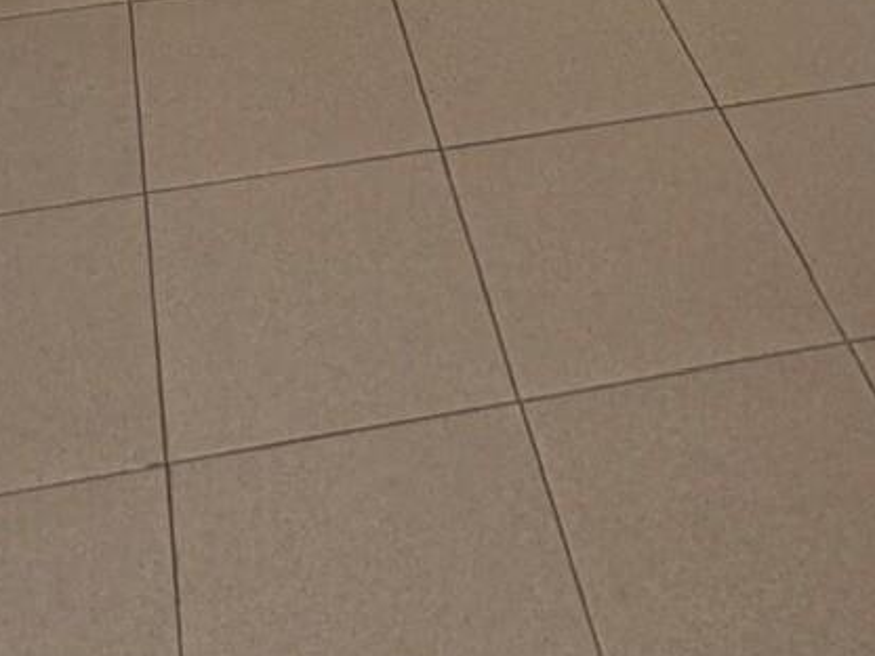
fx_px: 1744
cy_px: -902
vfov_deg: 14.4
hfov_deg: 28.1
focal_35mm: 69
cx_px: 389
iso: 125
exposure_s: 1/100
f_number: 2.2
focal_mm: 2.22
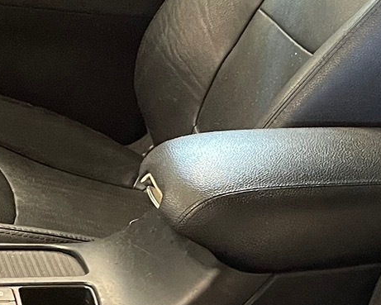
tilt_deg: -24.2
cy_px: 288
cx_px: 454
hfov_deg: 16.6
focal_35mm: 111
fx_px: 1252
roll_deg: -13.4
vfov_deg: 13.7
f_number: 1.6
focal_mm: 4.2
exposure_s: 1/25
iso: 500
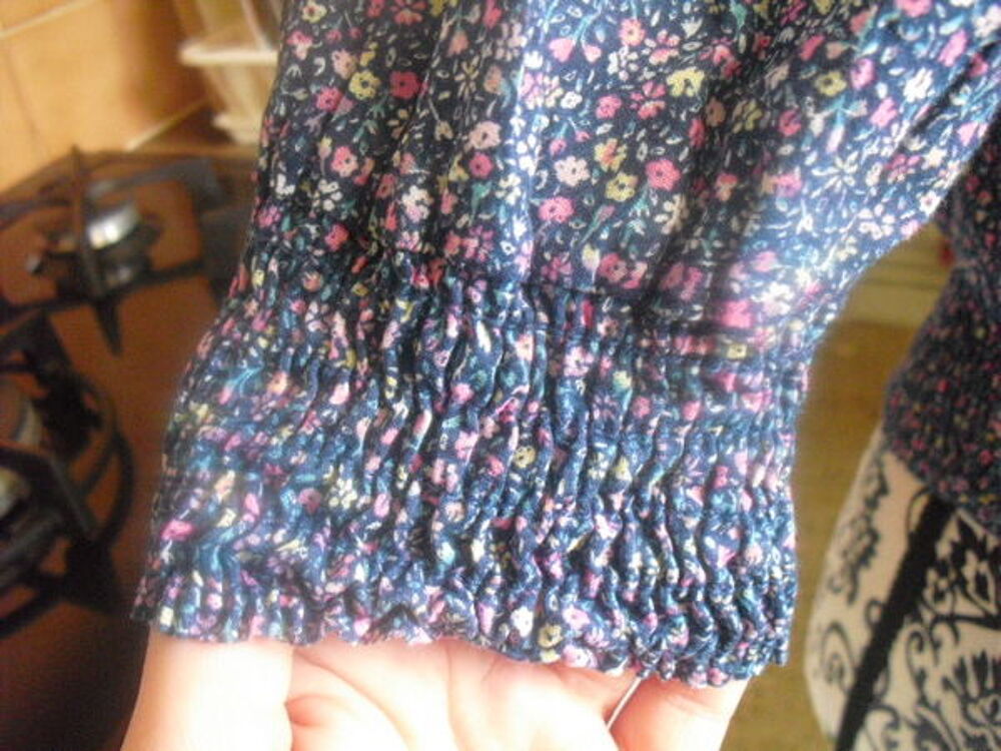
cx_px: 500
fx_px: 1041
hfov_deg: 51.4
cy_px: 376
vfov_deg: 39.7
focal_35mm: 36
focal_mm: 6.3
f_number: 3.1
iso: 800
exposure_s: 1/60
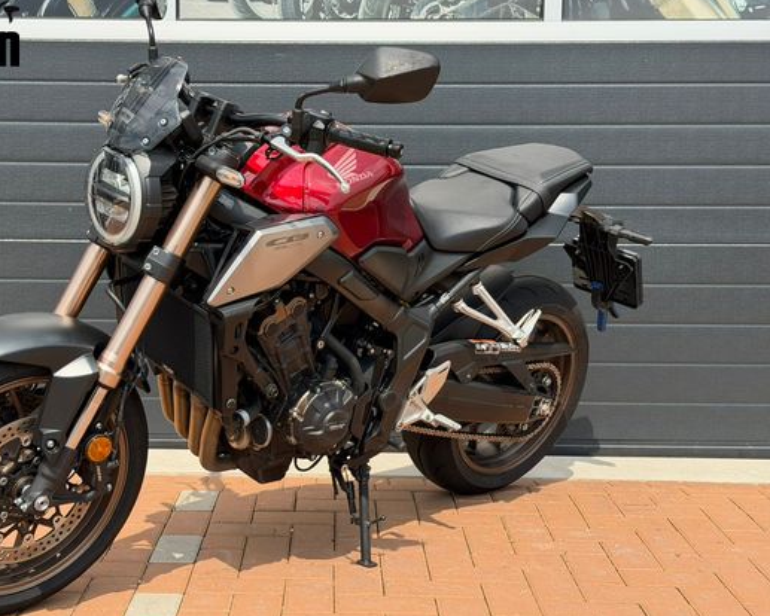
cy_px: 324
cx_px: 305
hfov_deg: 32.4
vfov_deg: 26.2
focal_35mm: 58
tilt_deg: -5.9
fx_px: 1322
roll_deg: -0.9
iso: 80
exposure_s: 1/3096
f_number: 1.78
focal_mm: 6.76
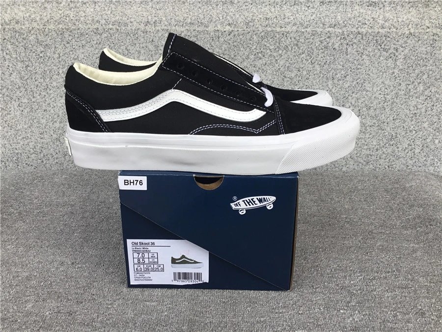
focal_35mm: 31
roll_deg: -0.4
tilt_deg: -20.5
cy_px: 166
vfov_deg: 45.4
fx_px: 396
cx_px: 221
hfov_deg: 58.4
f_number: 2.4
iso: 25
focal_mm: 3.3
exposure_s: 1/189
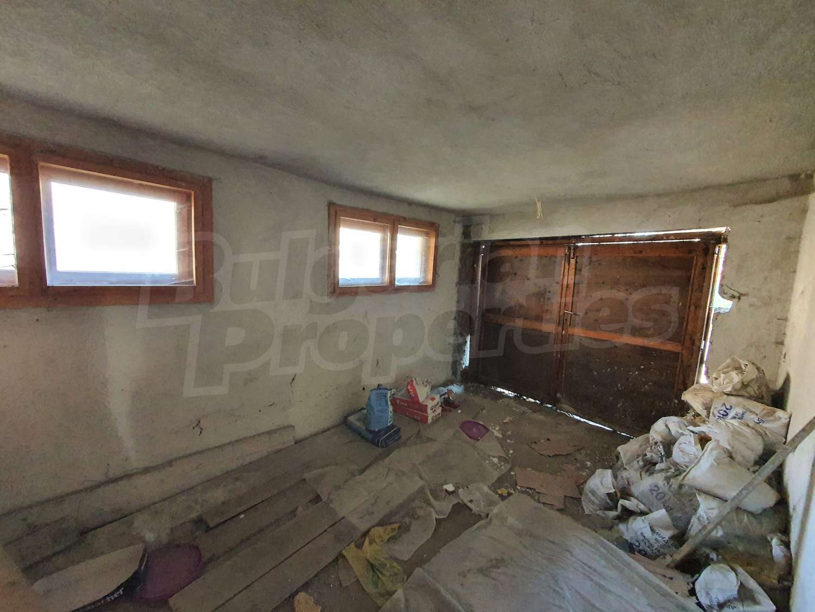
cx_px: 408
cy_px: 306
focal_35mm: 13
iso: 640
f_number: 2.2
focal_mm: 1.8
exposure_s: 1/20
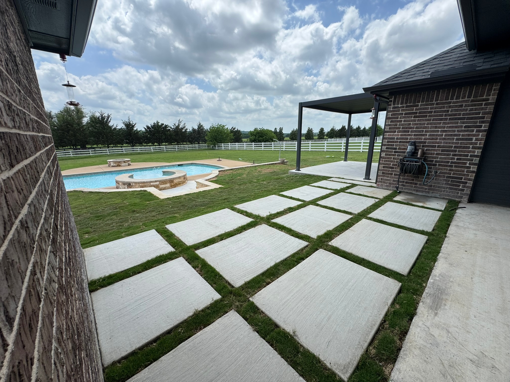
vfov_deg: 85.7
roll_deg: -0.1
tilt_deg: -15.8
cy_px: 191
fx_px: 206
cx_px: 255
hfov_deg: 102.1
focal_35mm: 14
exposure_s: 1/1880
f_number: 2.2
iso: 50
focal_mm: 2.22
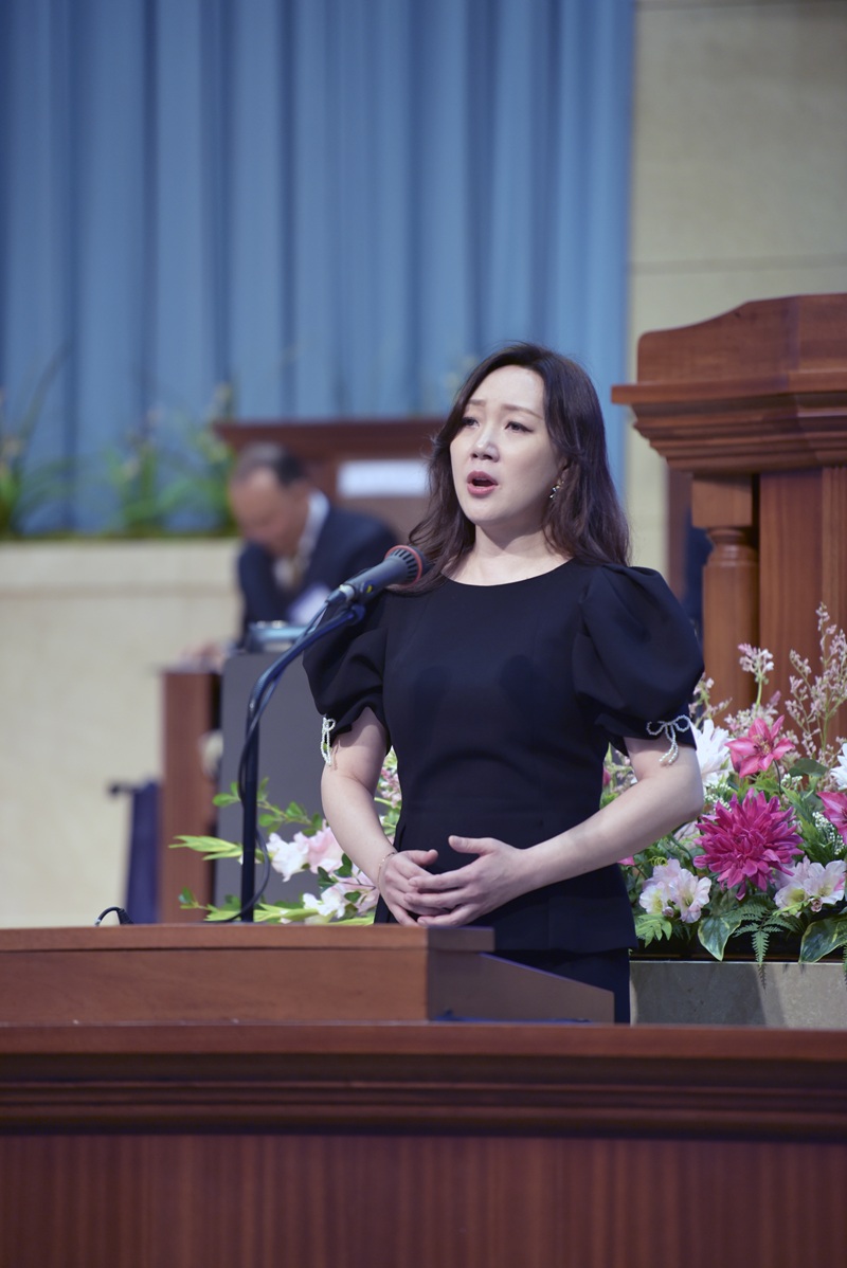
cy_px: 634
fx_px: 7050
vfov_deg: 10.3
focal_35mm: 200
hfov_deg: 6.9
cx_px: 424
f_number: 2.8
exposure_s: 1/200
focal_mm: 200
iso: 800
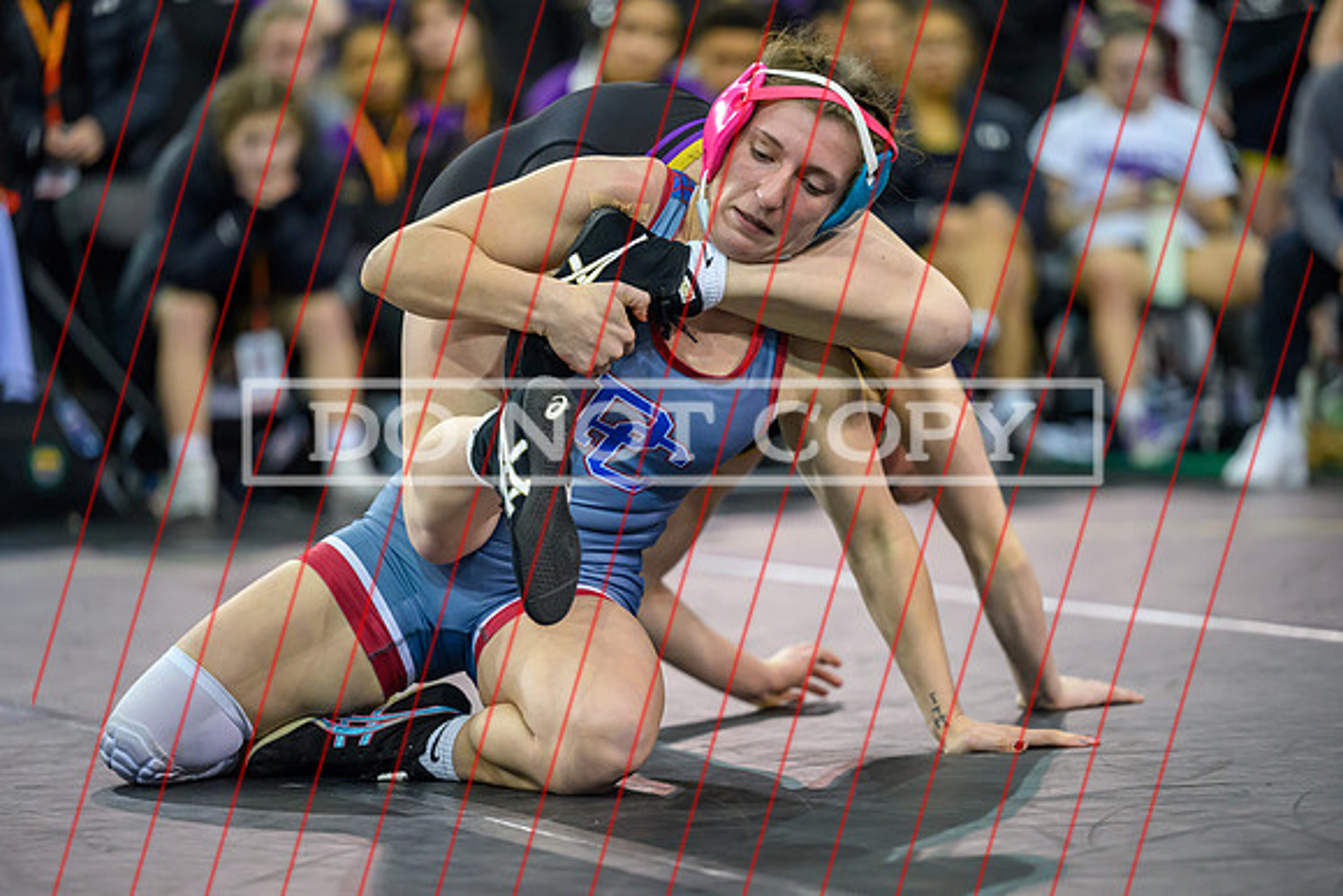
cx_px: 672
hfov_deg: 13.2
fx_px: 5783
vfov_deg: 8.9
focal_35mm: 155
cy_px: 448
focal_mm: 155
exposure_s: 1/800
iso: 5000
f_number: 2.8
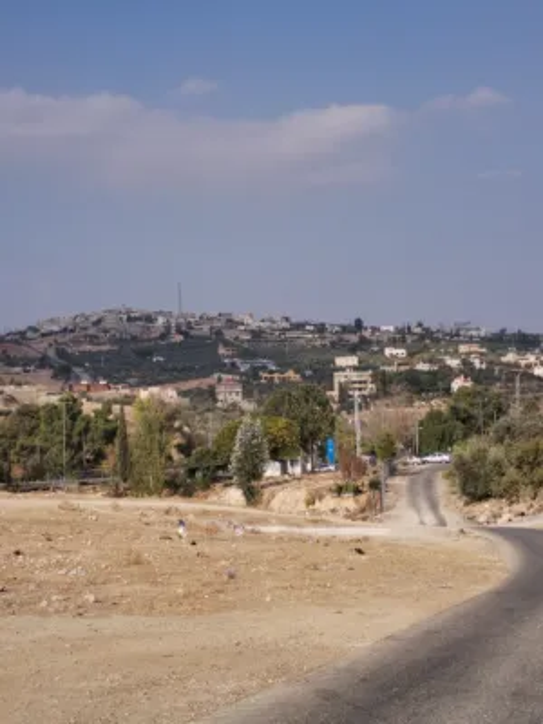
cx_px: 272
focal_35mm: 74
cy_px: 362
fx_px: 1548
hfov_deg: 19.9
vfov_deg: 26.3
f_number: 1.8
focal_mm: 4.75
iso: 100
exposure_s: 1/2529
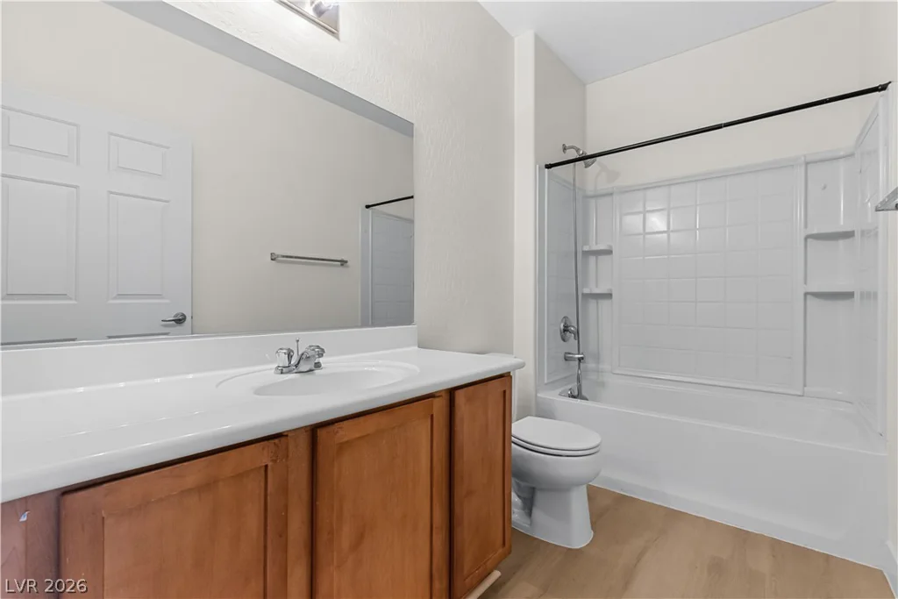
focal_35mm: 15
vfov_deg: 77.3
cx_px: 449
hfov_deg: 100.4
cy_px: 300
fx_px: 374
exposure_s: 1/8
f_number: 8
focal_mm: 10
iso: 400
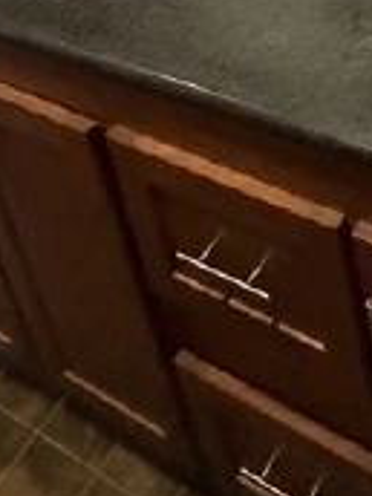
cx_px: 337
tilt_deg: -19.2
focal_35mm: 65
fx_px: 931
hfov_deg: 22.0
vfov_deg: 23.0
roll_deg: +8.5
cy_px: -283
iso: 1000
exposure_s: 1/60
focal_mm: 2.22
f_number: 2.2
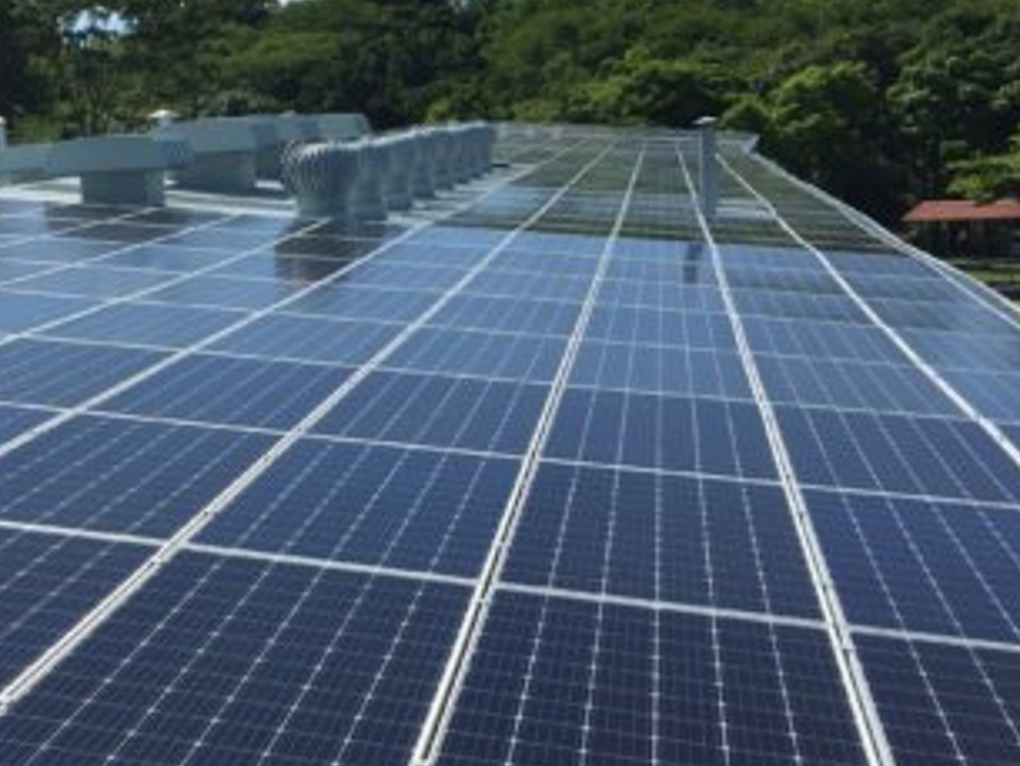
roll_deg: +3.7
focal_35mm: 57
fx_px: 1680
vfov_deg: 25.7
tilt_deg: -9.1
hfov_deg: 32.5
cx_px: 154
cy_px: 438
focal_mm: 4.15
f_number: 2.2
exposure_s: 1/3300
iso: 32
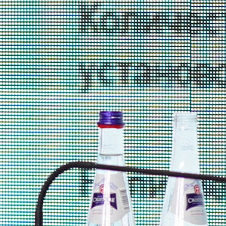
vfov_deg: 1.9
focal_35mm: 936
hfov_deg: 1.9
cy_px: 141
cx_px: -67
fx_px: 6914
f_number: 2.2
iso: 100
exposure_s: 1/125
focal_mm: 85
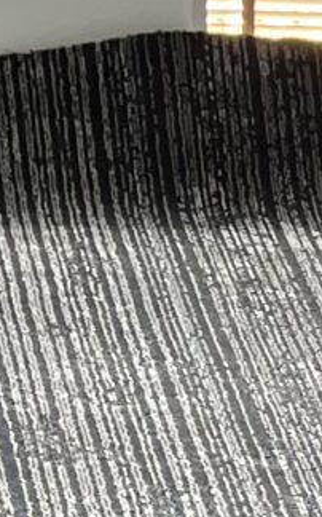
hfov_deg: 5.8
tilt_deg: -31.2
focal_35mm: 218
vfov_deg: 9.1
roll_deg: -6.5
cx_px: 781
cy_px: 1023
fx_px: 3066
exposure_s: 1/120
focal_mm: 5.7
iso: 125
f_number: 1.5
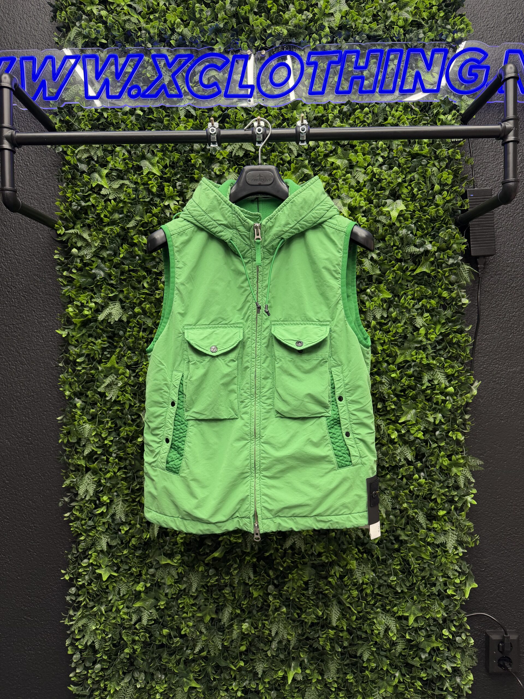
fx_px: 484
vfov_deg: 71.6
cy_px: 350
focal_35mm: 24
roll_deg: -0.5
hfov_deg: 56.8
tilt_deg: -1.9
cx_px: 262
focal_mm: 6.76
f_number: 1.78
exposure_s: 1/84
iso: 125
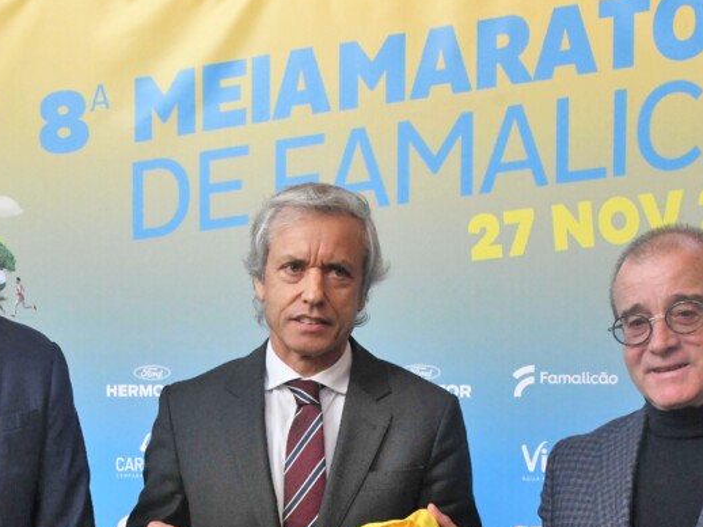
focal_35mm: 78
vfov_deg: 18.4
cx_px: 324
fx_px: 1583
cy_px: 537
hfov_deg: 25.0
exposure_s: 1/250
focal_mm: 35
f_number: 9
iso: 5000
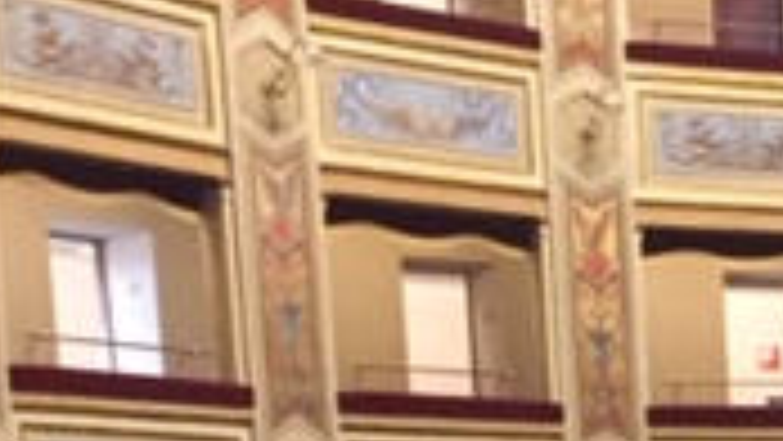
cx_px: 1022
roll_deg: +2.4
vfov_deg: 9.6
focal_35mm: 116
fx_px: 2409
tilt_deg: -6.8
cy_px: 932
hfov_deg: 17.3
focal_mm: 4.15
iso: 400
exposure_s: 1/17
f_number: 2.2
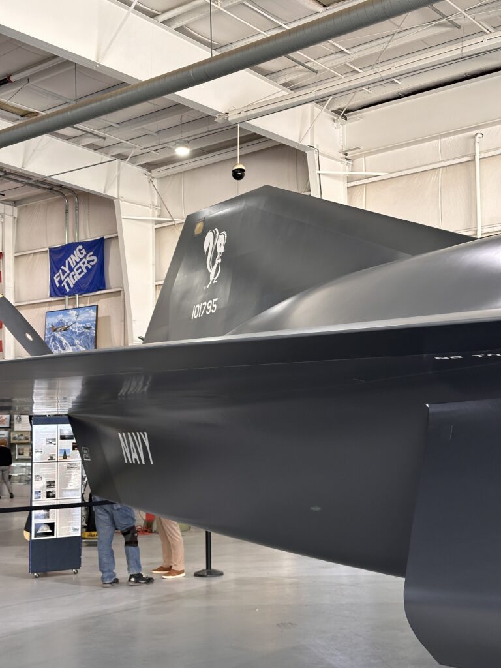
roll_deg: +0.6
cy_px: 334
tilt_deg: +6.6
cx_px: 250
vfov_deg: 39.7
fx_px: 926
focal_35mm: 48
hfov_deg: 30.3
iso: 80
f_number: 1.78
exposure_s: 1/70
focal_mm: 6.86
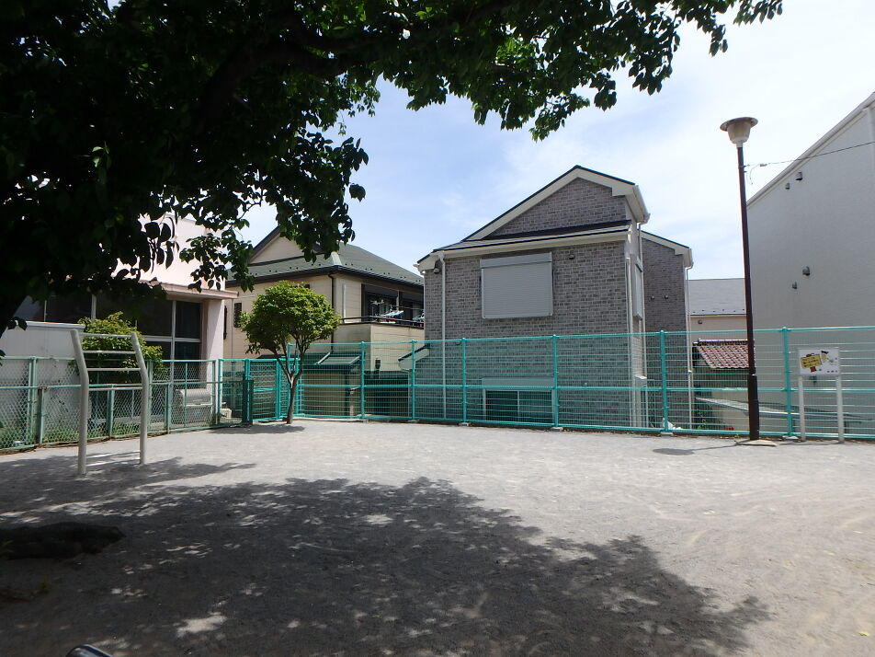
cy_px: 328
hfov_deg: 79.0
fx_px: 531
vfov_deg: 63.4
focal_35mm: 21
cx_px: 438
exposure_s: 1/500
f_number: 6
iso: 125
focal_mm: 3.7
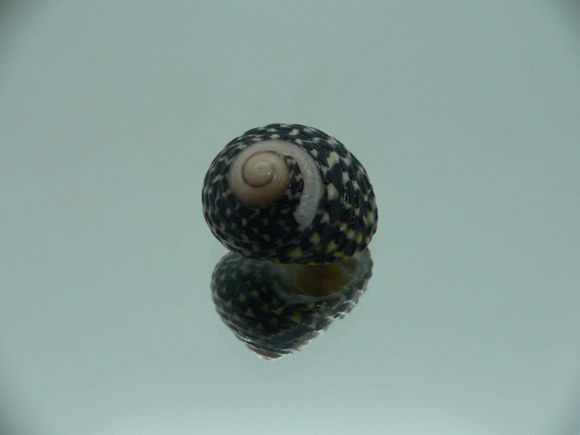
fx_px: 586
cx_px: 290
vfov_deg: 40.7
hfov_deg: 52.6
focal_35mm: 35
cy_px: 218
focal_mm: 4.6
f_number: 2.8
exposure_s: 1/60
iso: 80
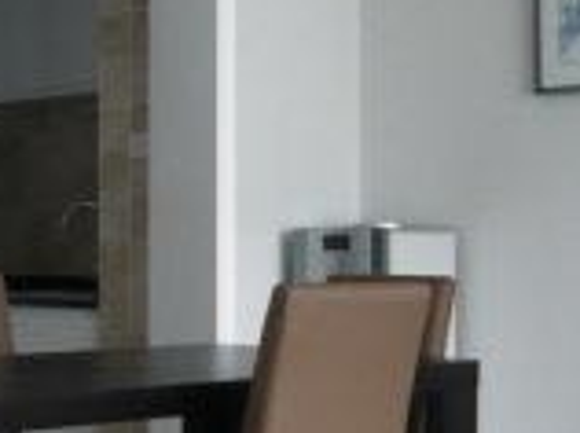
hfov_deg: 21.5
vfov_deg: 16.2
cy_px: 275
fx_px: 1522
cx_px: 209
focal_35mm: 91
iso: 200
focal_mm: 4.6
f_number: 2.8
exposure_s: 1/25
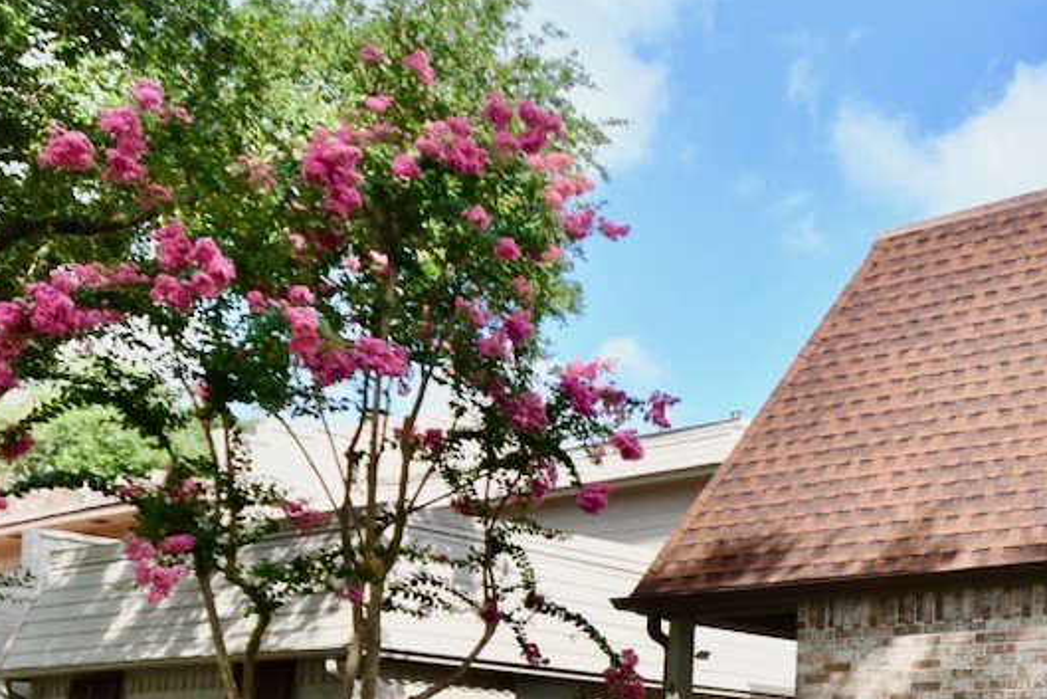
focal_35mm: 46
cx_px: 1051
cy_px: 677
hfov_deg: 38.0
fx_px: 1338
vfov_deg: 27.8
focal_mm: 13
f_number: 7.1
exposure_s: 1/1250
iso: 640
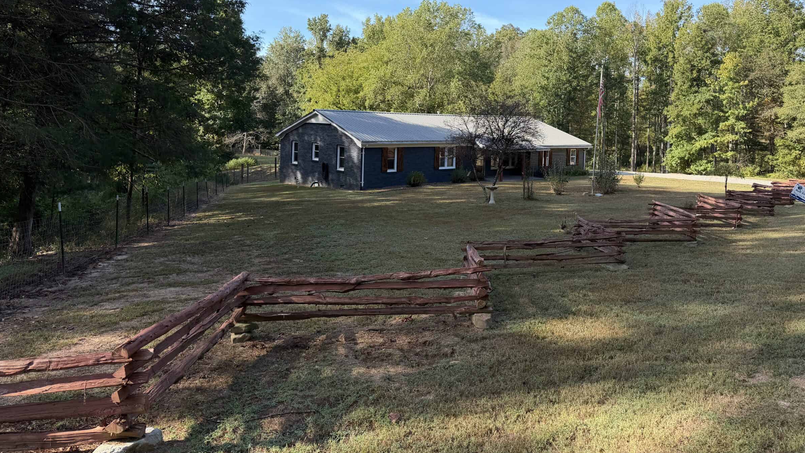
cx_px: 418
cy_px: 144
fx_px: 598
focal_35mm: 28
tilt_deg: -3.1
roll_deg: -0.7
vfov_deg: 40.9
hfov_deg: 67.9
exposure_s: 1/1585
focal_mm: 6.76
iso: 80
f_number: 1.78
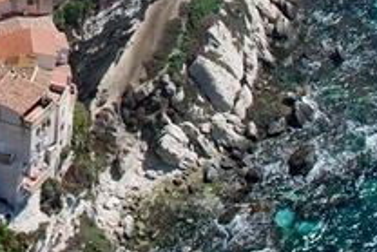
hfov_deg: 18.1
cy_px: -86
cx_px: -136
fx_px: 1090
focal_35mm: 104
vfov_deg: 12.7
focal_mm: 18
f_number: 8
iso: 200
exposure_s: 1/250
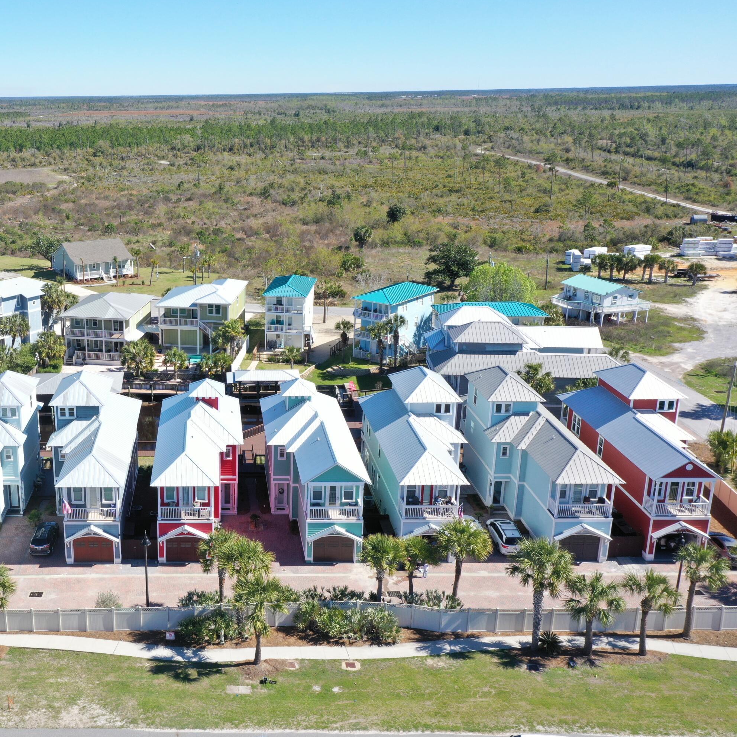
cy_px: 368
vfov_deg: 46.0
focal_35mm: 36
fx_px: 867
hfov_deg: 44.7
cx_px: 195
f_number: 5.6
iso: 100
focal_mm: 10.26
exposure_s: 1/320
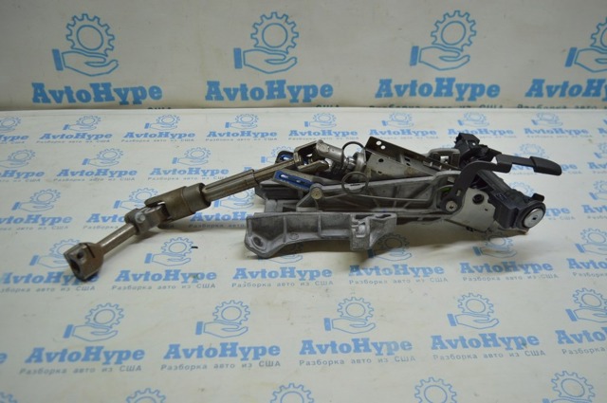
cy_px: 202
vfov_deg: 39.9
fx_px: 556
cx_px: 304
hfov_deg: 57.3
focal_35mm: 33
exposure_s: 1/100
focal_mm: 22
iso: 400
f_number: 3.8
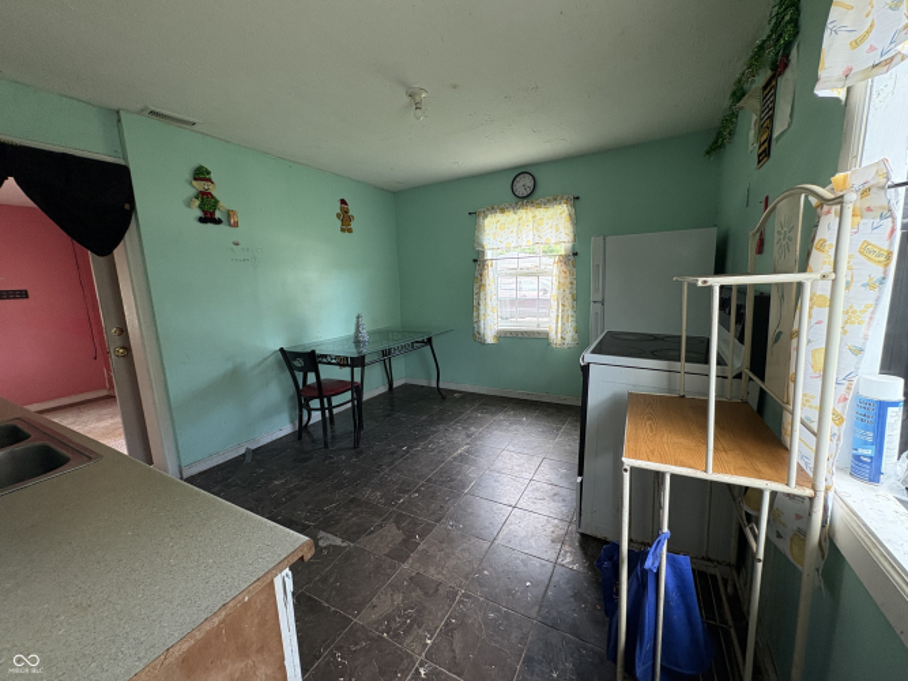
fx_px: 367
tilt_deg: -8.7
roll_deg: +3.0
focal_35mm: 14
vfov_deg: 85.7
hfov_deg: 102.1
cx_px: 454
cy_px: 340
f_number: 2.2
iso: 250
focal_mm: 2.22
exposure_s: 1/79
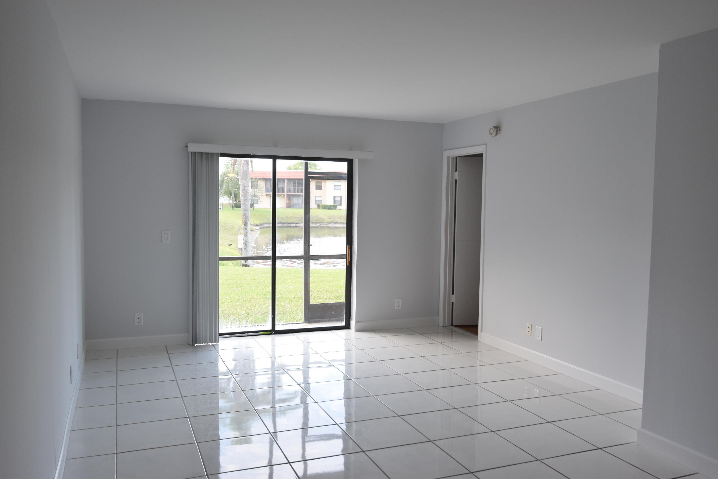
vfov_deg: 43.6
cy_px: 240
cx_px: 359
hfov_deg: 61.9
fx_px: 598
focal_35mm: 30
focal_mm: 20
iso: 400
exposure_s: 1/60
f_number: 4
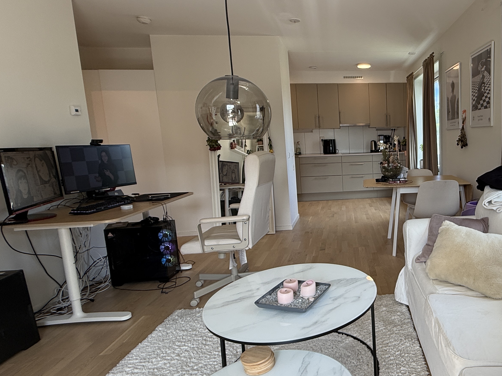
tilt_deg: -8.5
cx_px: 390
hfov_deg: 66.1
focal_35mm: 24
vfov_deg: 56.8
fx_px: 348
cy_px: 186
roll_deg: +1.8
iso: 64
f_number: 2.2
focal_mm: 2.22
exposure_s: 1/100
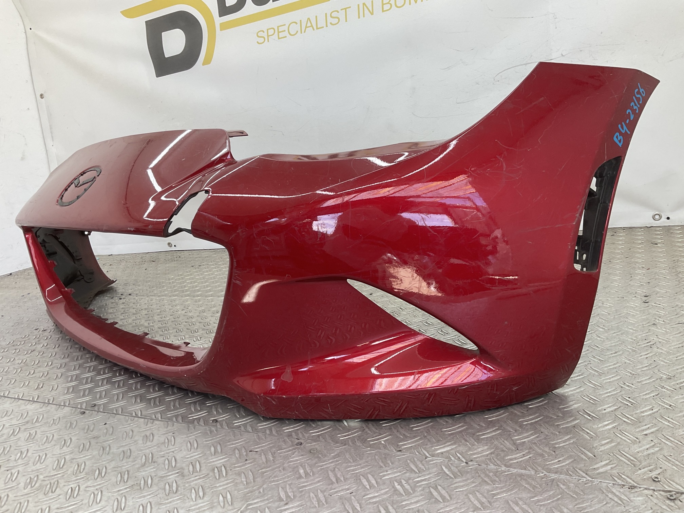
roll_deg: +8.4
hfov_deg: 61.7
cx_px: 342
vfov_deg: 48.2
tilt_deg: -14.2
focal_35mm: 29
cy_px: 256
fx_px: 573
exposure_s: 1/100
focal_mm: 3
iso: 20
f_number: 1.8
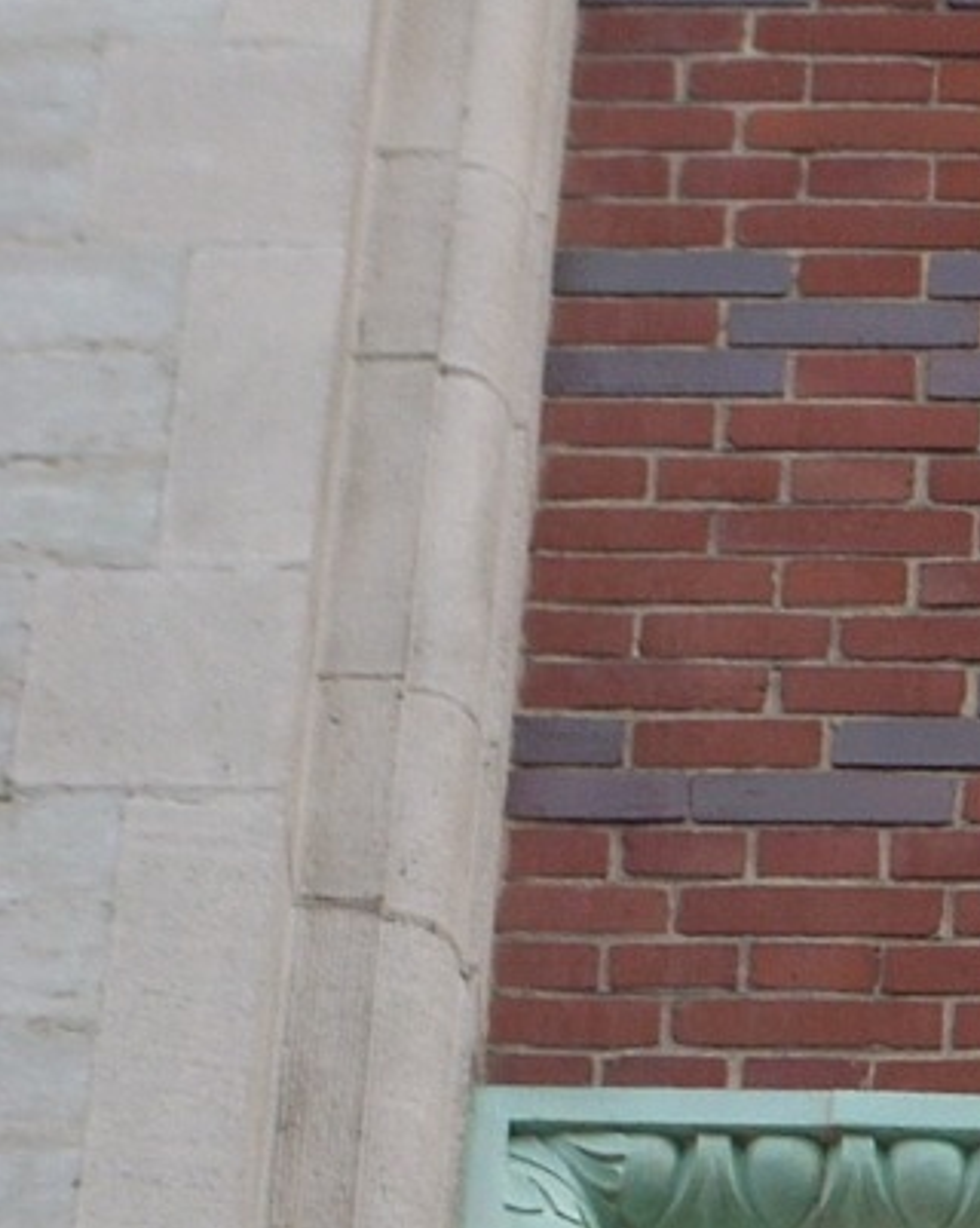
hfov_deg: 3.6
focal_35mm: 423
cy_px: 1546
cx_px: 2202
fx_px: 15359
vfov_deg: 4.6
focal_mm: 18.6
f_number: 5.2
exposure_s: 1/120
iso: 64
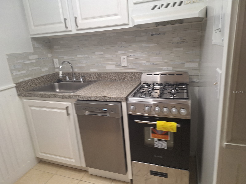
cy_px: 92
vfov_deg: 58.9
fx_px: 163
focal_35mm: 23
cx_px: 123
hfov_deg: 73.9
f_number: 1.8
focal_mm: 5.54
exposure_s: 1/40
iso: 100
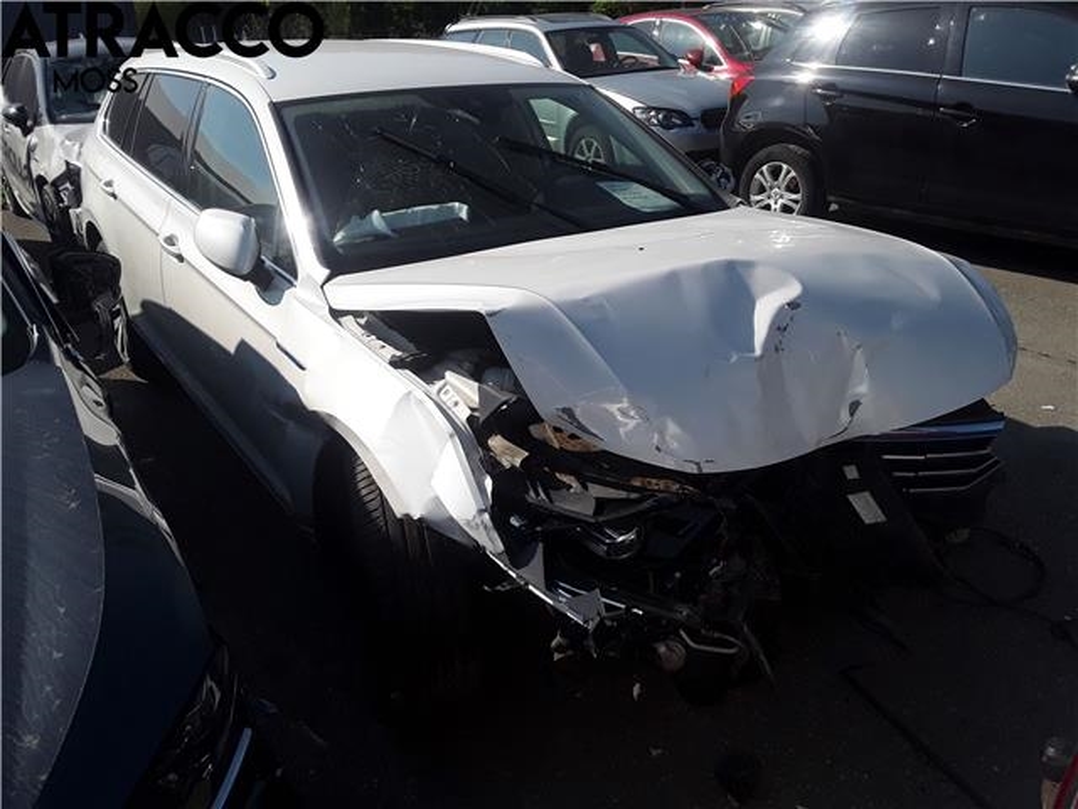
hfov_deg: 63.4
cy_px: 404
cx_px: 539
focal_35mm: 28
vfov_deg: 49.7
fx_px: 872
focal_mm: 2.91
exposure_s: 1/2304
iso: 40
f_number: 1.9
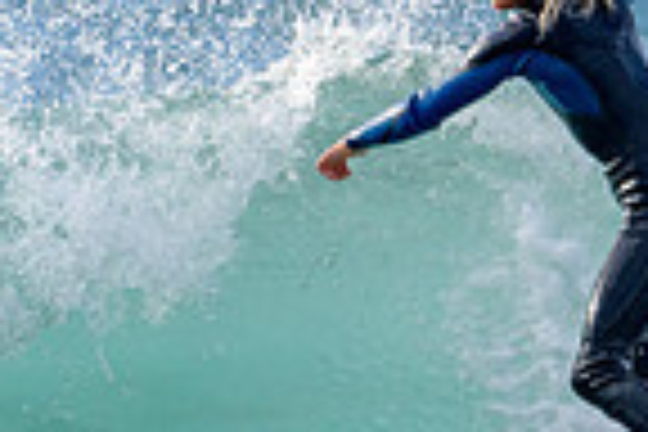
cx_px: 651
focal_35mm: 2464
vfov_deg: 0.6
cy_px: 323
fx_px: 44349
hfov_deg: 0.8
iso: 360
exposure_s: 1/2000
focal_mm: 500
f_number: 5.6
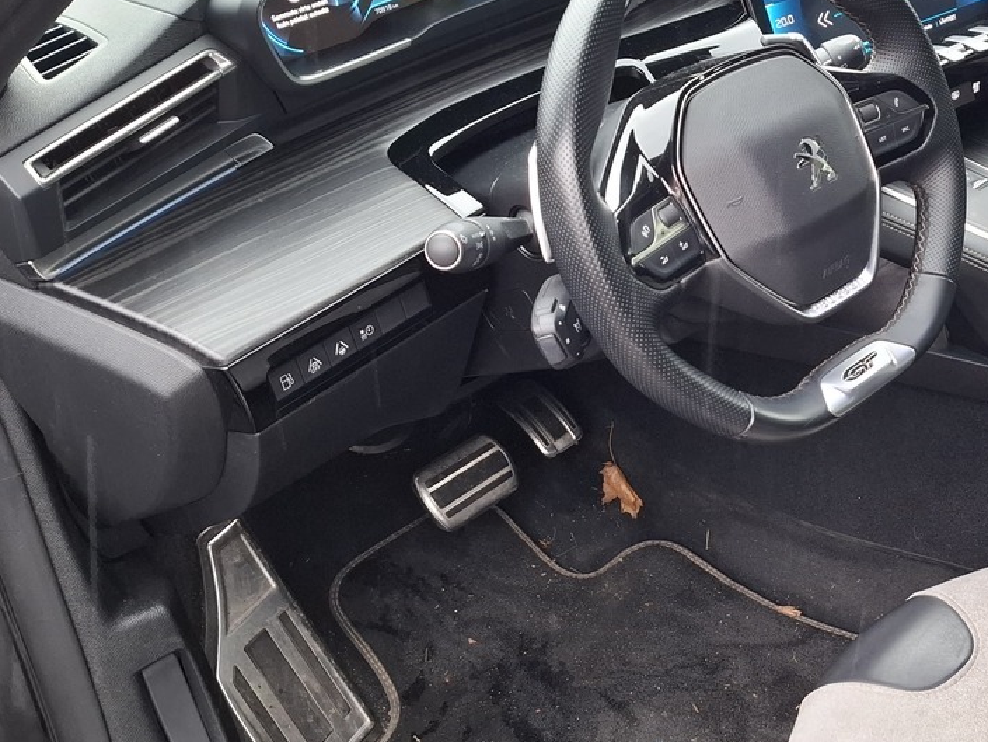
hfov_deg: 38.5
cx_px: 827
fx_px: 1342
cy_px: 411
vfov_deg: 30.9
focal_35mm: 47
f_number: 1.8
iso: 250
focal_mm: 5.54
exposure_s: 1/100
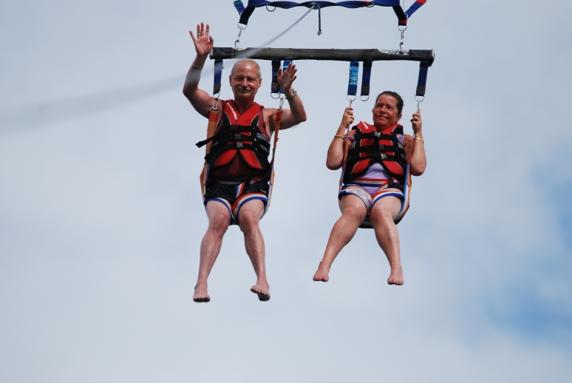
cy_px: 192
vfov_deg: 2.3
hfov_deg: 3.4
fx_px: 9544
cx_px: 286
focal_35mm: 600
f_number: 5.6
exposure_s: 1/1000
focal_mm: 400
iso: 200
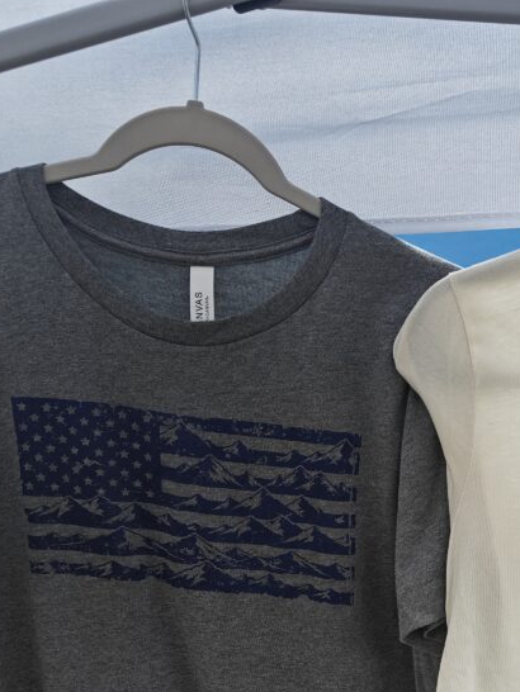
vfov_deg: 39.6
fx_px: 901
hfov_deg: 31.2
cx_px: 435
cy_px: 597
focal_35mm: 45
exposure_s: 1/292
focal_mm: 5.59
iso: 50
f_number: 1.8
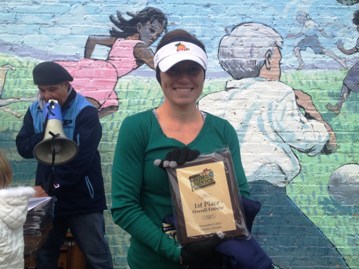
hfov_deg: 45.8
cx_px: 174
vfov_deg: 35.1
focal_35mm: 41
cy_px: 124
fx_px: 425
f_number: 2.4
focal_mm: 4.28
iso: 50
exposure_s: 1/563
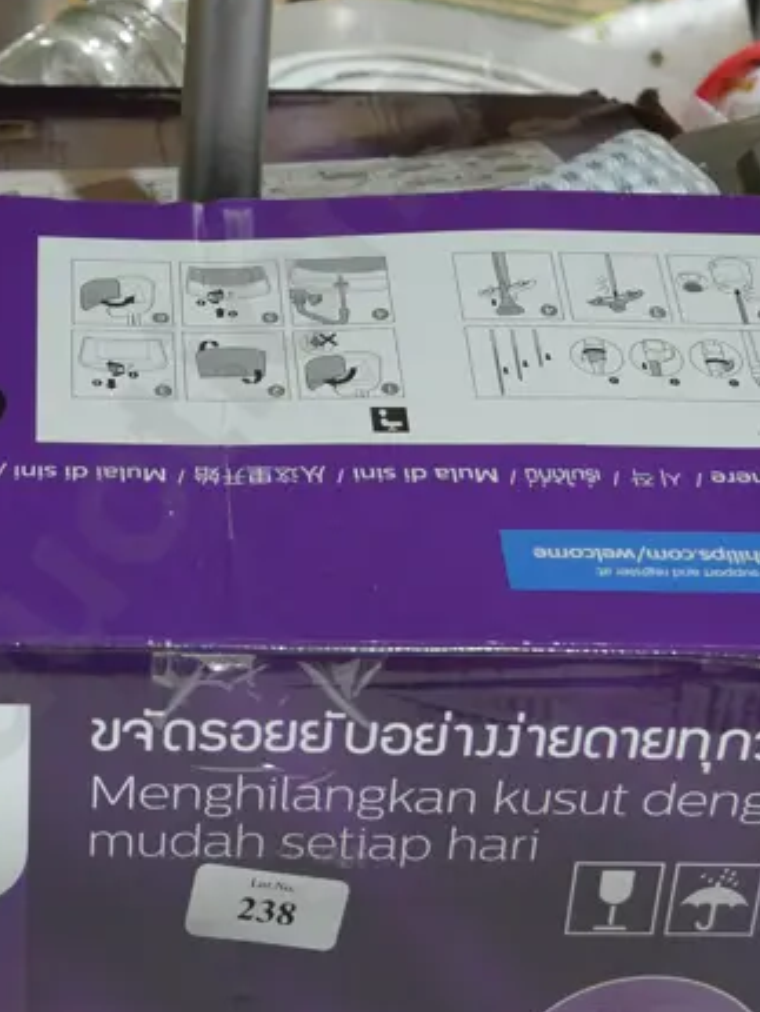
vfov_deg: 24.1
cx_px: 69
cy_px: 586
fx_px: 2369
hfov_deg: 17.9
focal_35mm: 81
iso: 800
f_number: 4
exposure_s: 1/60
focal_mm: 17
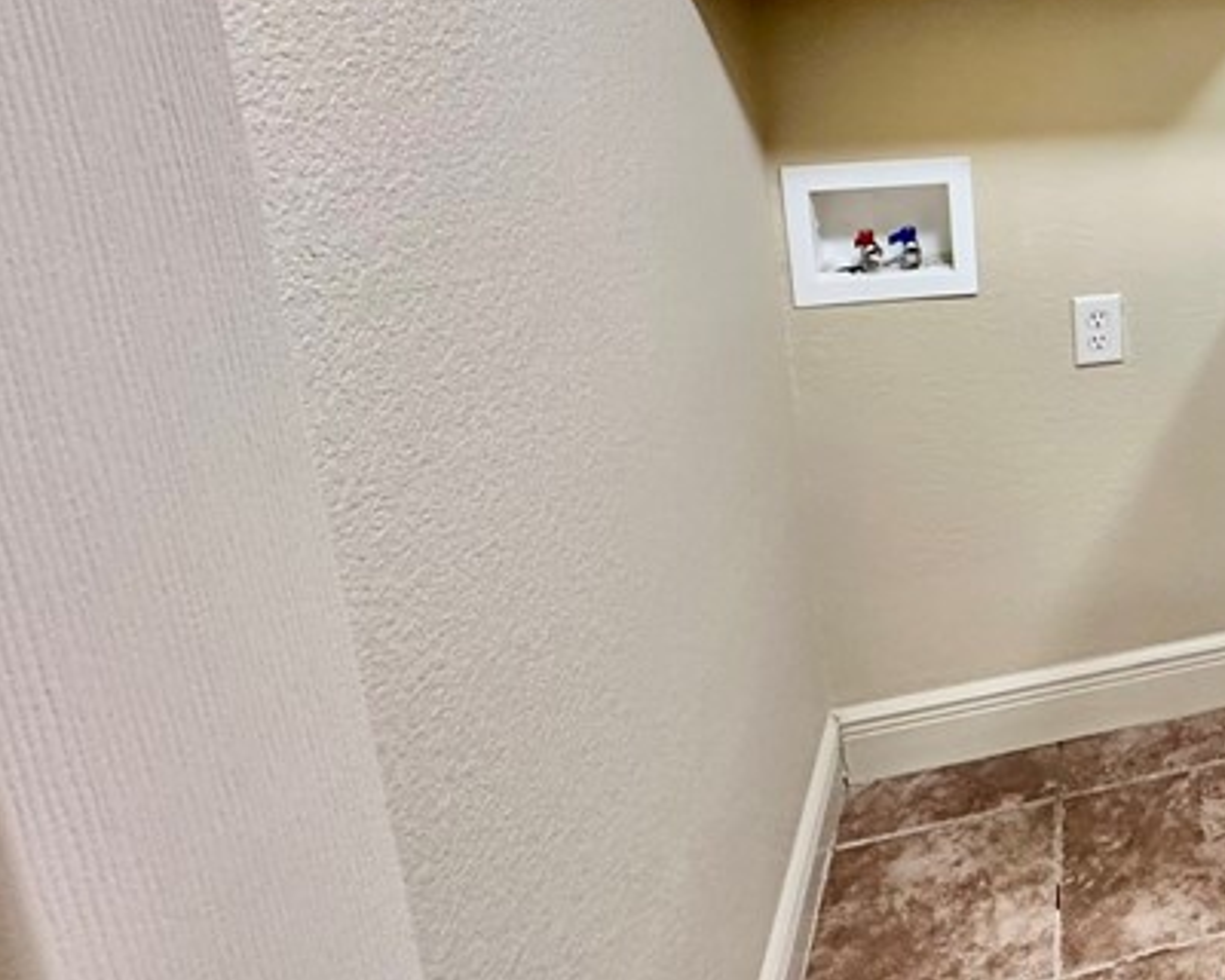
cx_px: 1510
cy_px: 101
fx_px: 1269
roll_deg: -0.6
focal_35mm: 35
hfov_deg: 37.3
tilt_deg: -11.1
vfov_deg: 39.3
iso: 400
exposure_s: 1/60
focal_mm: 2.22
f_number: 2.2
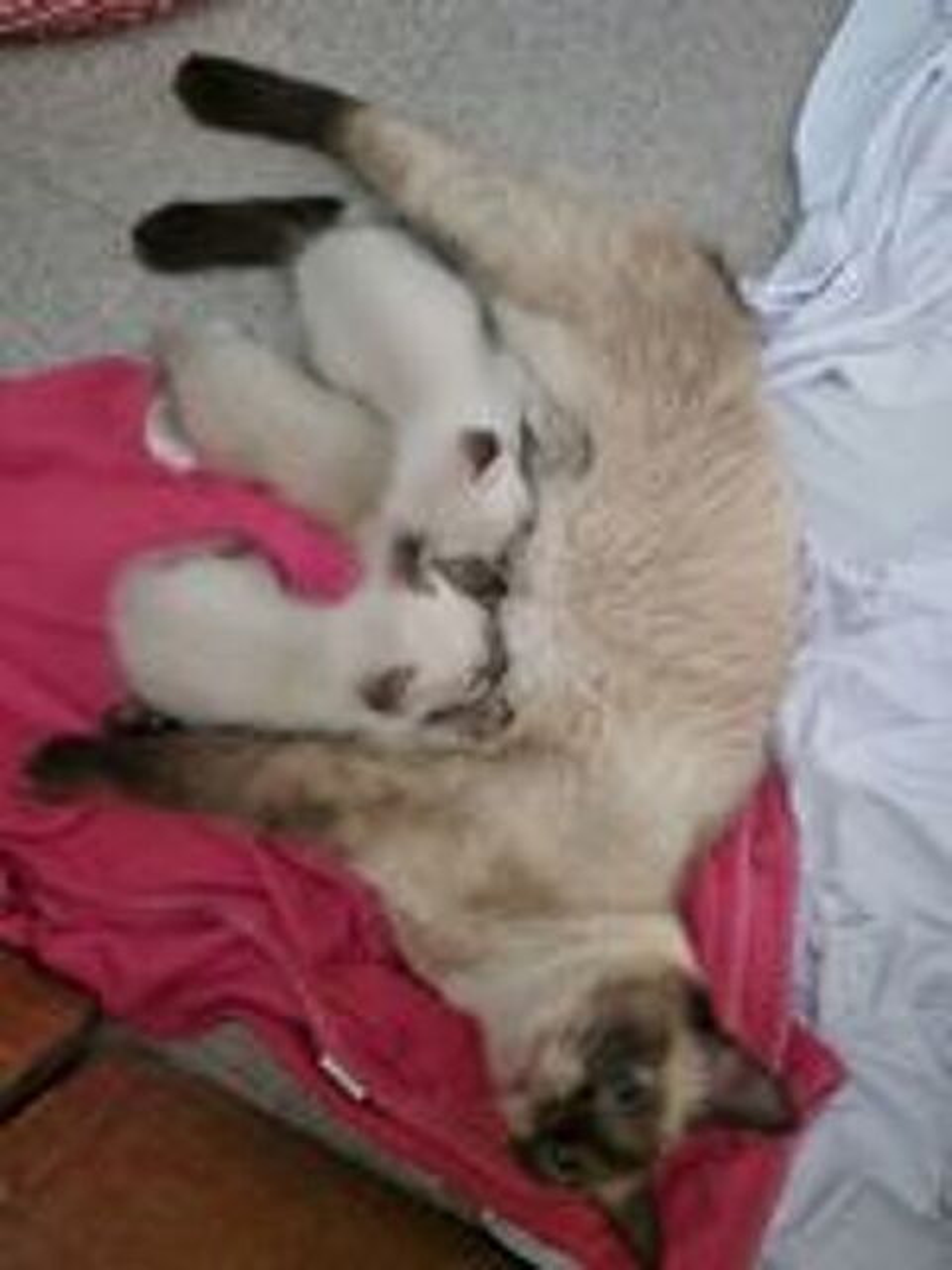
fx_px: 843
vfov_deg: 73.9
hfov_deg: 58.9
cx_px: 476
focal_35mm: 23
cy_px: 635
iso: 1250
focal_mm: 5.4
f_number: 1.8
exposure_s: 1/20
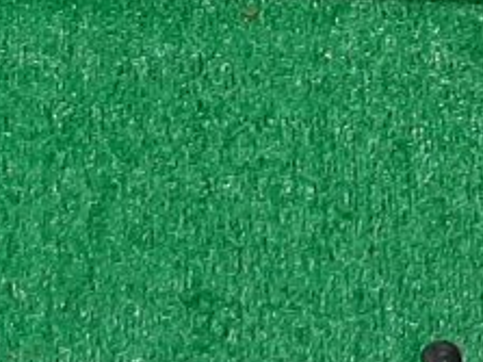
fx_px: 2343
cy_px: 1010
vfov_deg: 7.9
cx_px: 180
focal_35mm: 168
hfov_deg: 11.8
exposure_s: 1/50
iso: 77
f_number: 1.7
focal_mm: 3.93
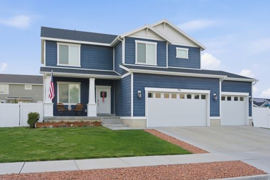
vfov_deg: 42.3
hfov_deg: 60.3
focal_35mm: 31
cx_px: 135
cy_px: 90
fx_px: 232
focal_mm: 31
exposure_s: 1/320
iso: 500
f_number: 4.5
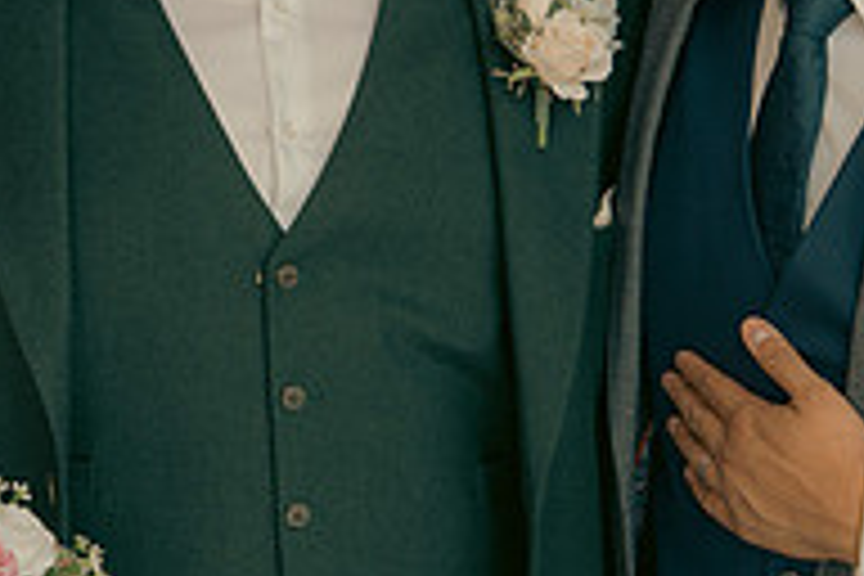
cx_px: 342
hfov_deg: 10.8
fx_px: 4560
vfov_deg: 7.2
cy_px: 88
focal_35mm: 190
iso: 160
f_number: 3.5
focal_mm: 63
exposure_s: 1/160
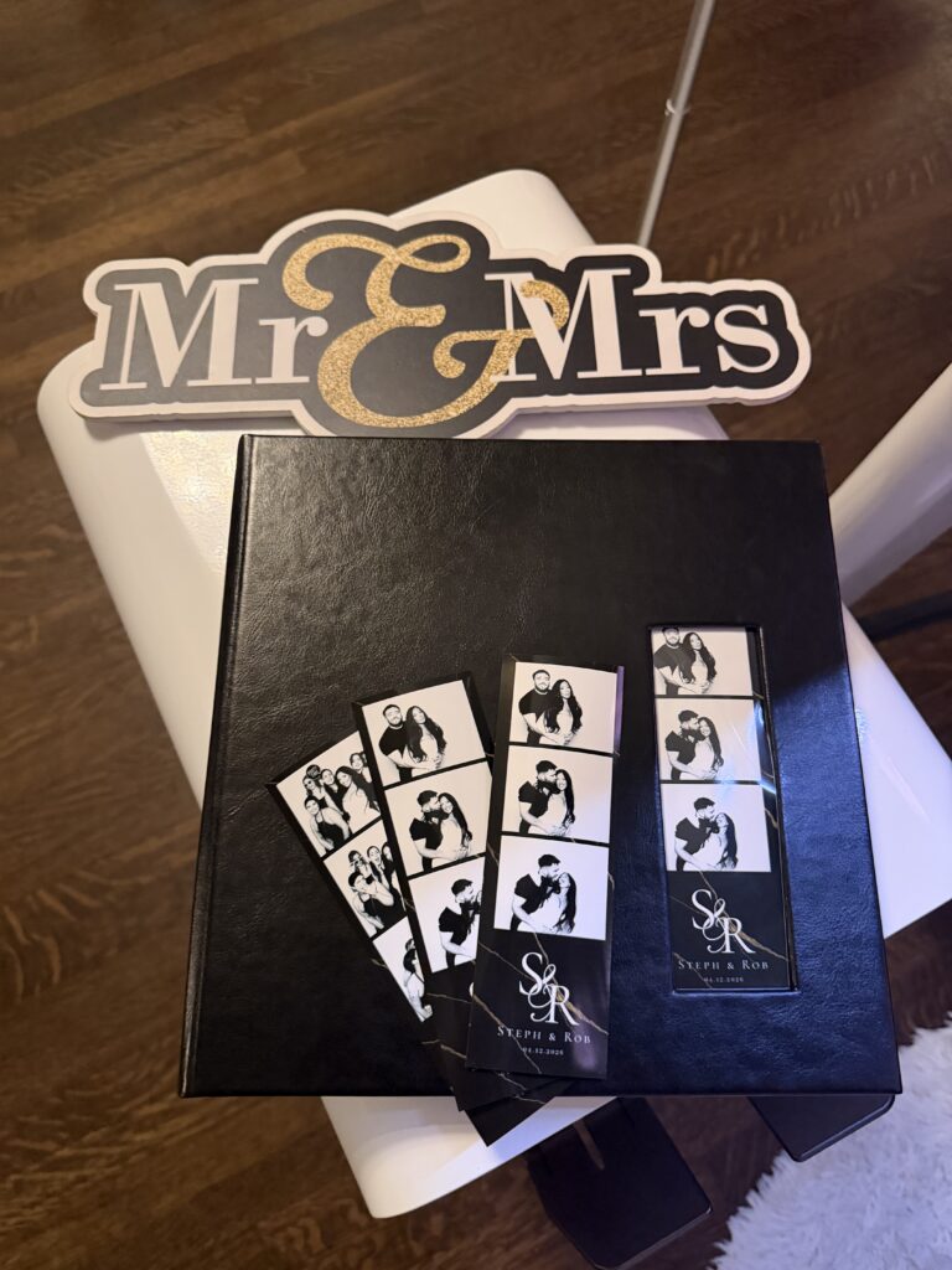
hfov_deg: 56.8
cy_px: 635
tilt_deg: -72.9
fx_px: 880
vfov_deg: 71.6
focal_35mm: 24
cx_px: 476
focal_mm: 6.76
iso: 1000
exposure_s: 1/40
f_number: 1.78
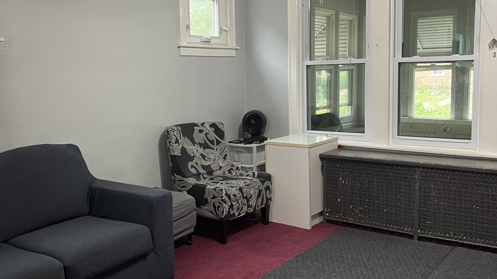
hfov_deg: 66.1
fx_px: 382
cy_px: 135
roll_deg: +1.7
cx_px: 248
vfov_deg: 40.2
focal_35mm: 29
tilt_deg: -7.6
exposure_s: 1/60
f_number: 1.6
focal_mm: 5.1
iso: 200
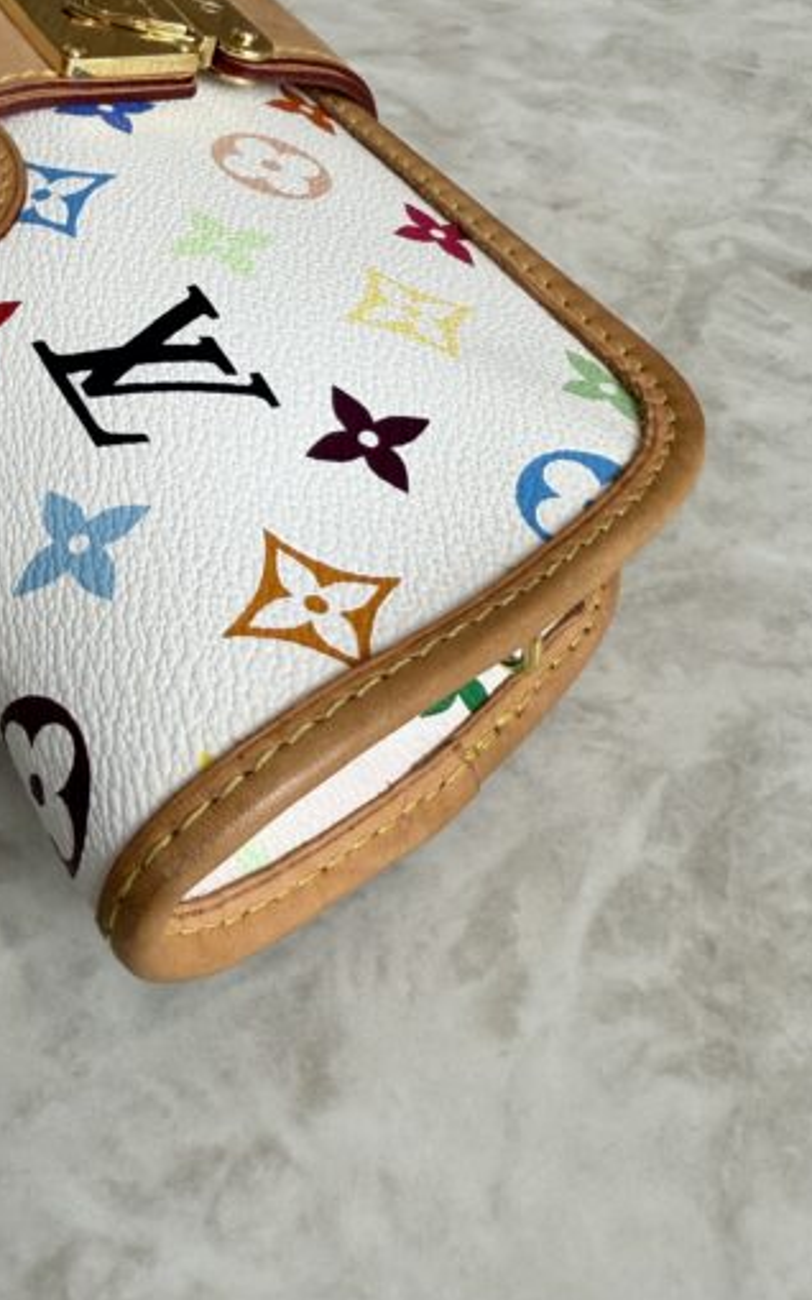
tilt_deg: -41.4
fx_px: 1417
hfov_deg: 30.9
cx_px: 123
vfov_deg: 48.0
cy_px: 383
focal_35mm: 40
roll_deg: +4.0
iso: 80
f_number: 2.2
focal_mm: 2.22
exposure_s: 1/120
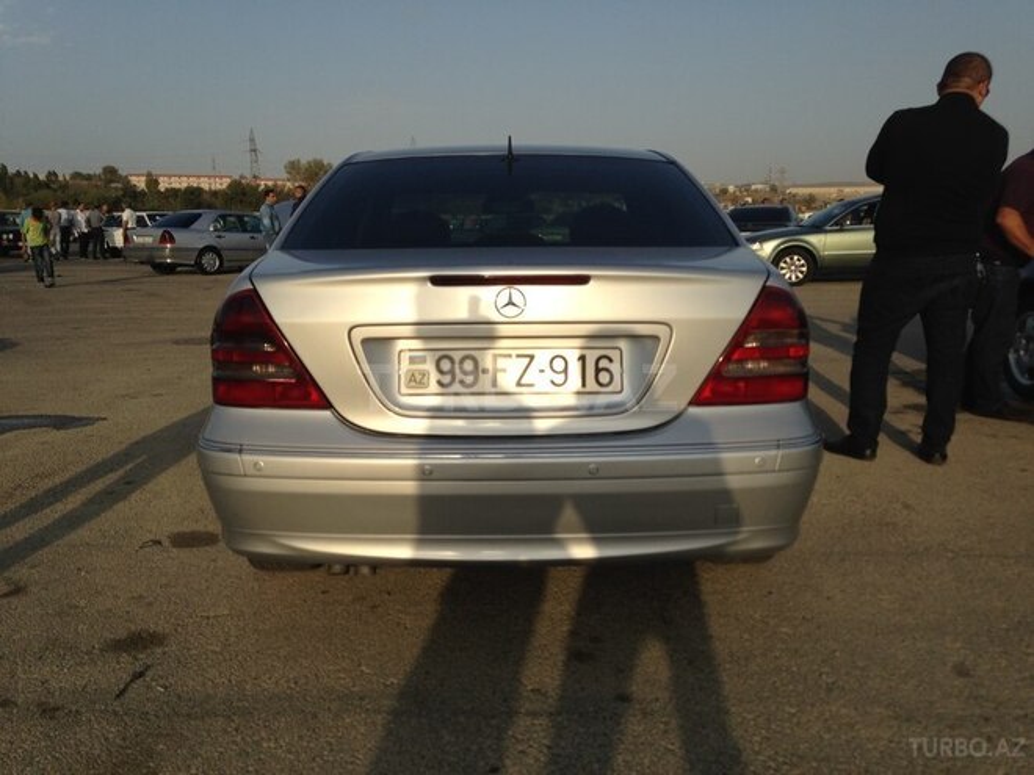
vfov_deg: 42.9
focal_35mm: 33
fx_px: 986
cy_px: 388
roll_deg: -0.2
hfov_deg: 55.4
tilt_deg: -9.3
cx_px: 517
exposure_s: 1/1695
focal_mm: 4.12
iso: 50
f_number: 2.4
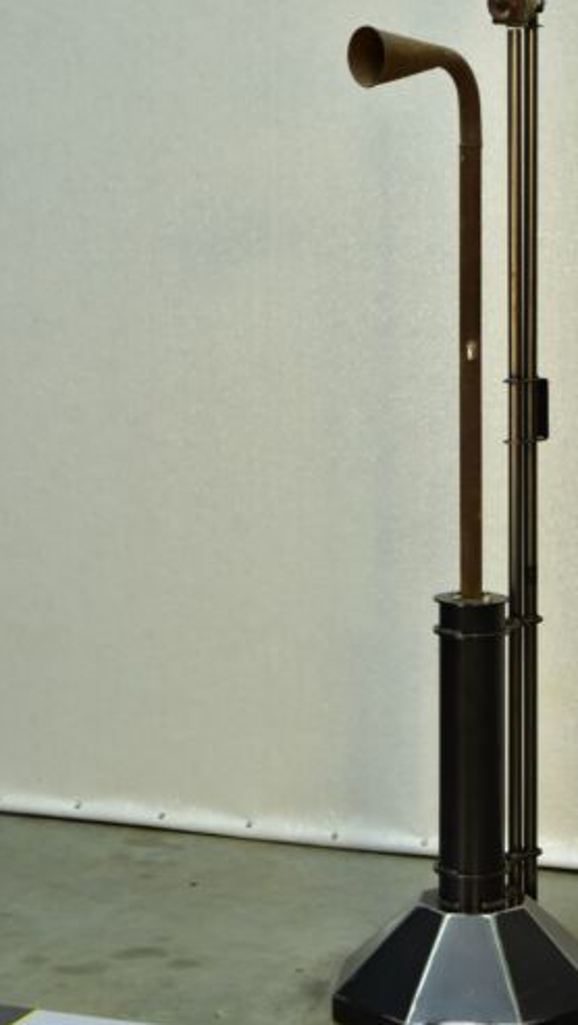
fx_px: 2856
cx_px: 487
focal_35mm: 105
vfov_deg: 20.1
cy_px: 165
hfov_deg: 11.5
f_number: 4.8
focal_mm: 55
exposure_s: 1/80
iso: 500
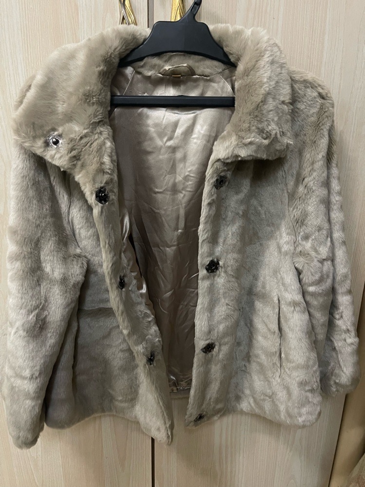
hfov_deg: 54.9
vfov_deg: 69.4
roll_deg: -1.3
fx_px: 351
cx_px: 182
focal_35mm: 25
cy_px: 244
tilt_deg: -16.9
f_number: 1.6
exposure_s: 1/25
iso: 640
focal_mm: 5.1
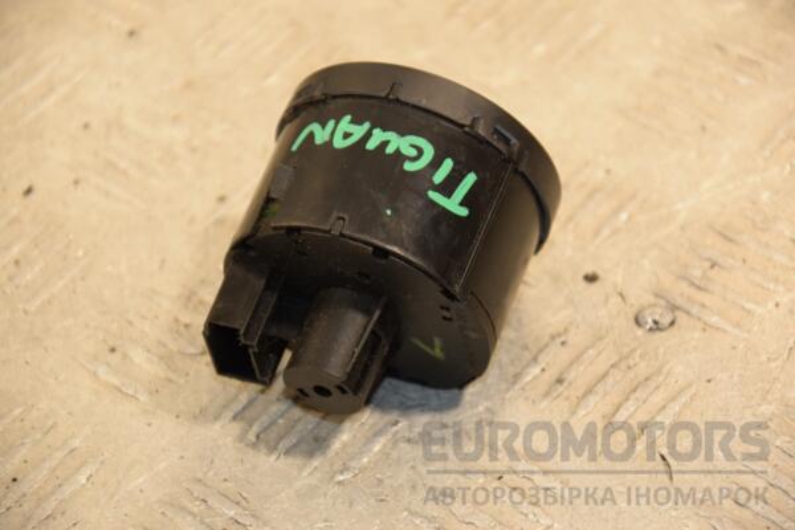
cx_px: 398
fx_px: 3478
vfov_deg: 8.7
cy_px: 265
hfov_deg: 13.0
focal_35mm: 158
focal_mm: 105
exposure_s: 1/125
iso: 800
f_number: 5.6
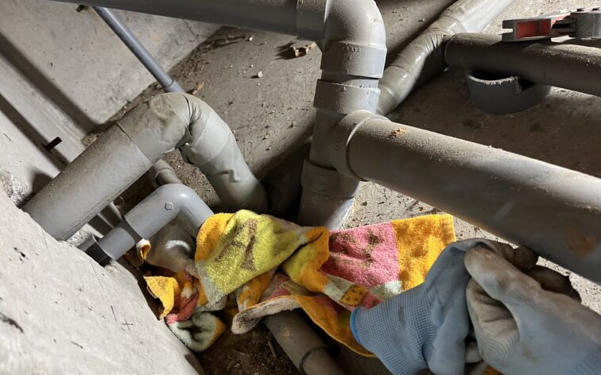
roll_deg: +36.9
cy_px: 226
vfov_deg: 44.3
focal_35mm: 28
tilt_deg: -42.8
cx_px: 304
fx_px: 458
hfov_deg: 66.5
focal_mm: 5.1
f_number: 1.6
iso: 640
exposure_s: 1/40
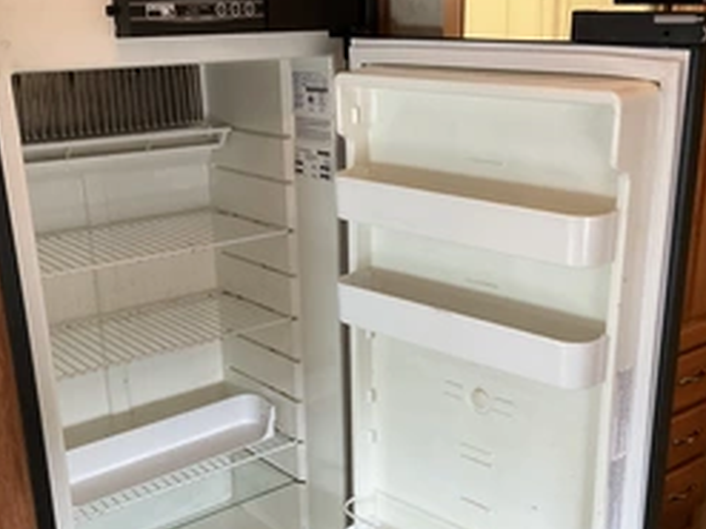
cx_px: 383
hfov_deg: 40.4
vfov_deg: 30.7
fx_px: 958
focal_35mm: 47
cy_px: 337
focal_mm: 3
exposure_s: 1/60
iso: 80
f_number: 1.8
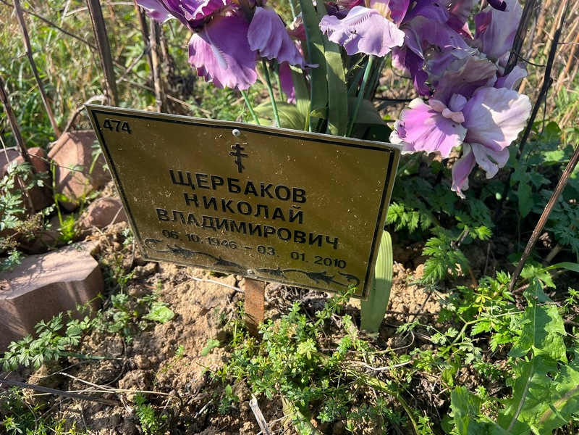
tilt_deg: -35.6
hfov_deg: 67.3
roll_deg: -2.9
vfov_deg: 53.1
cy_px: 218
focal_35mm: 26
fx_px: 435
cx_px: 290
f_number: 1.5
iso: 50
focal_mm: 5.7
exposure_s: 1/949
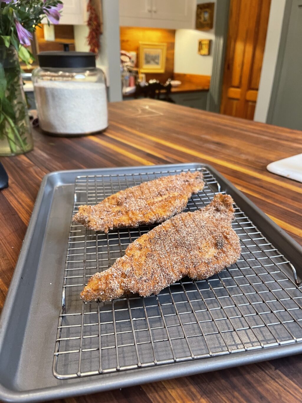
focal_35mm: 26
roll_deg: -0.9
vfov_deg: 67.3
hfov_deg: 53.1
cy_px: 202
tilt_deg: -26.0
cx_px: 151
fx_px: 302
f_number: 1.6
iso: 320
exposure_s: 1/60
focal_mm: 5.1
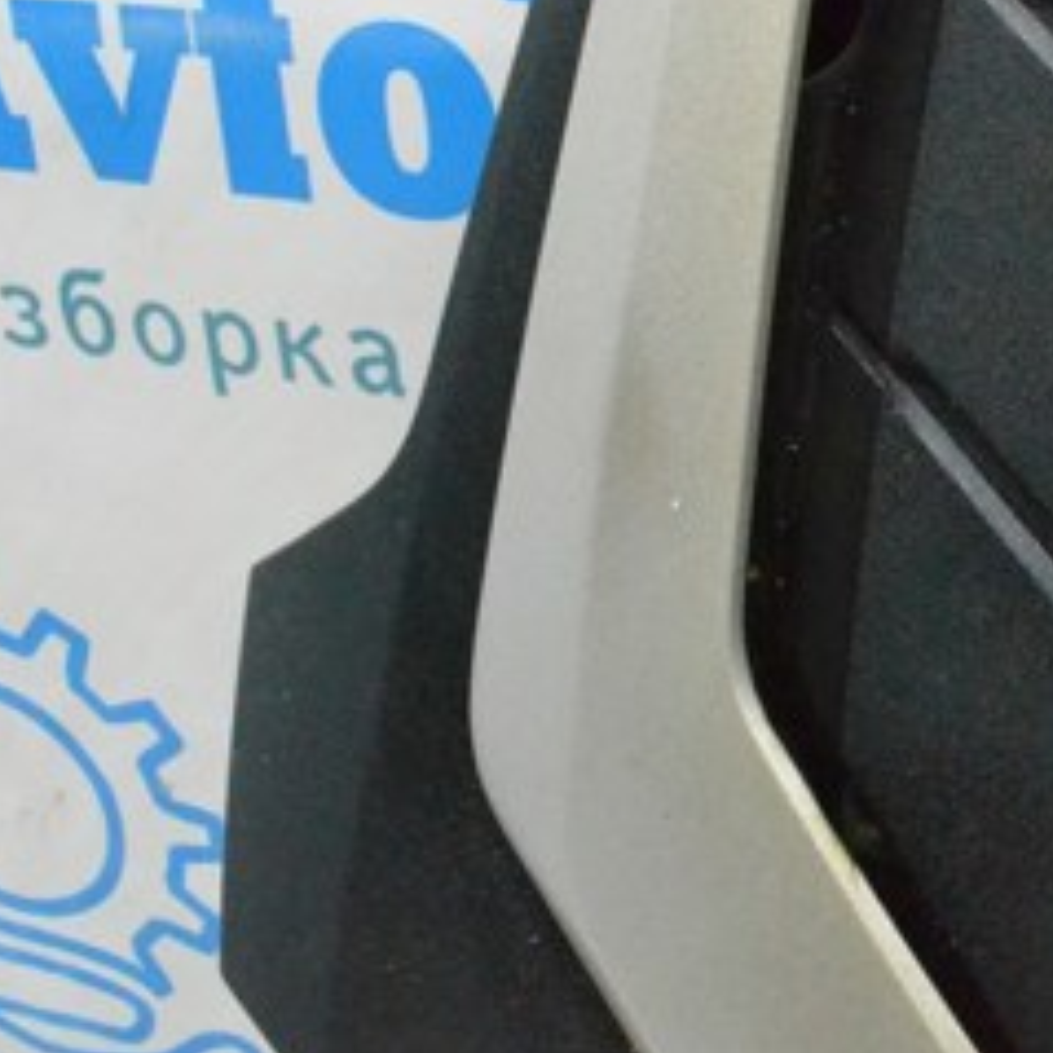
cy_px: 207
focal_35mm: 82
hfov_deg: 20.5
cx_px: 1022
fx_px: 2822
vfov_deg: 20.9
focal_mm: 24
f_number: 10
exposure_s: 1/125
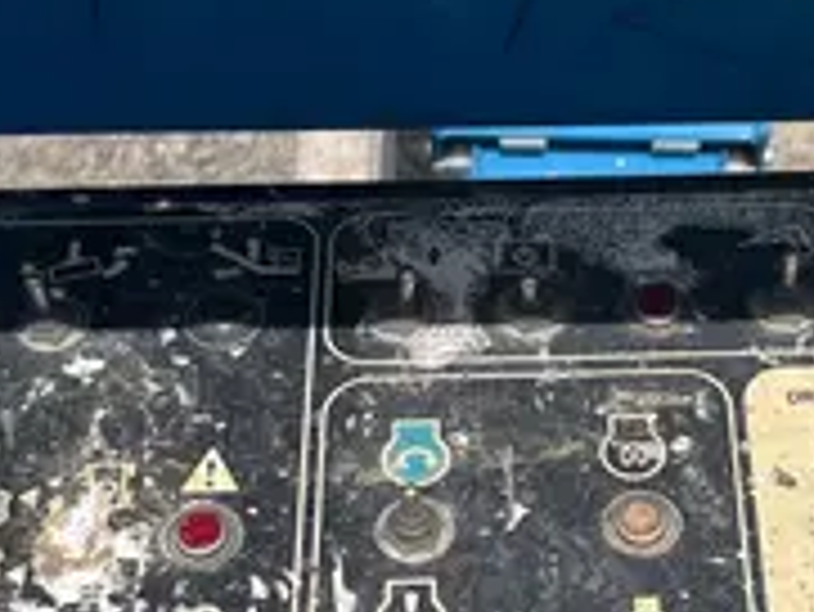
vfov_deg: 18.6
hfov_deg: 24.5
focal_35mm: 79
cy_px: 461
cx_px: 589
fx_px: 1859
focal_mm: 5.1
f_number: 1.6
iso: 50
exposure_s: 1/4854
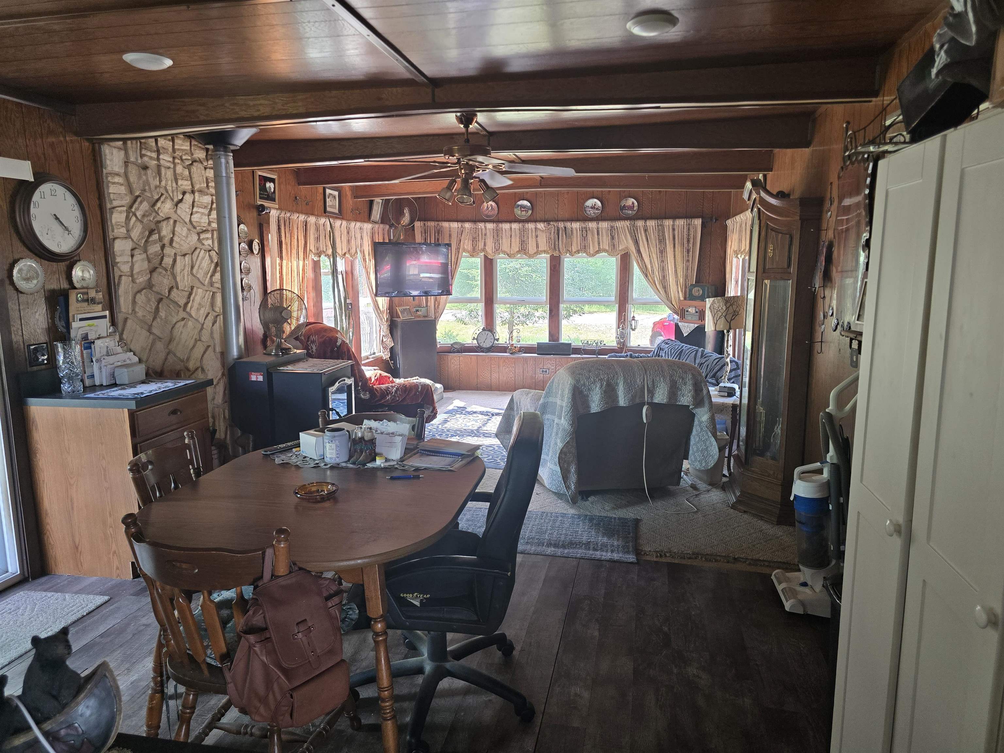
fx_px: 667
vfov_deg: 58.9
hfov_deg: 73.9
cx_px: 502
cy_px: 376
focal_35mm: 23
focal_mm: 6.3
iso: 200
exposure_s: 1/120
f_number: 1.7
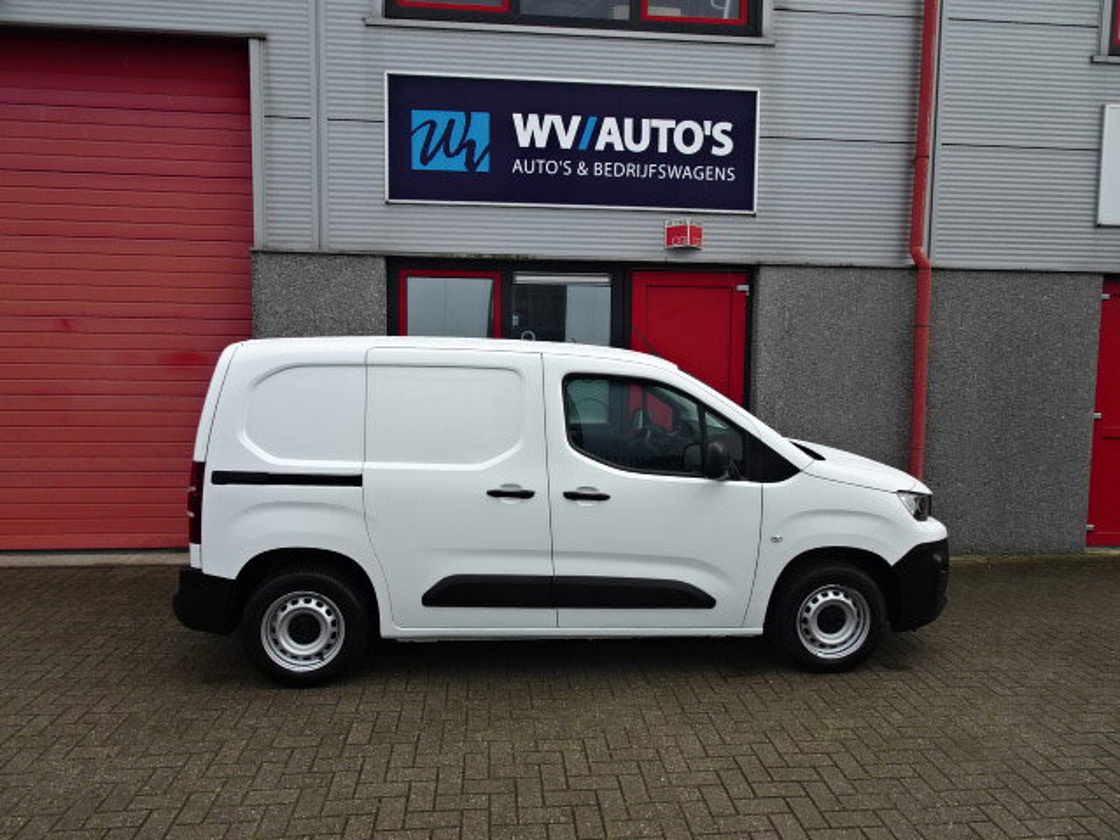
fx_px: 777
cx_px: 560
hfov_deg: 71.6
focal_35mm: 24
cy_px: 420
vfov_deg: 56.8
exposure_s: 1/320
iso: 80
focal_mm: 4.25
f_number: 3.5
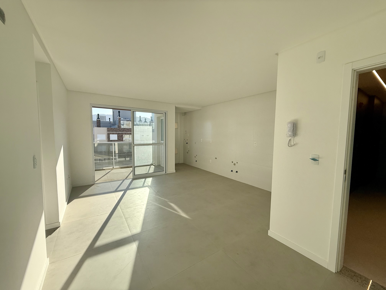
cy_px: 145
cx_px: 193
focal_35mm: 14
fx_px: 156
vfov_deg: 85.7
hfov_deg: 102.1
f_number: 2.2
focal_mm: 2.22
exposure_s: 1/1068
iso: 64
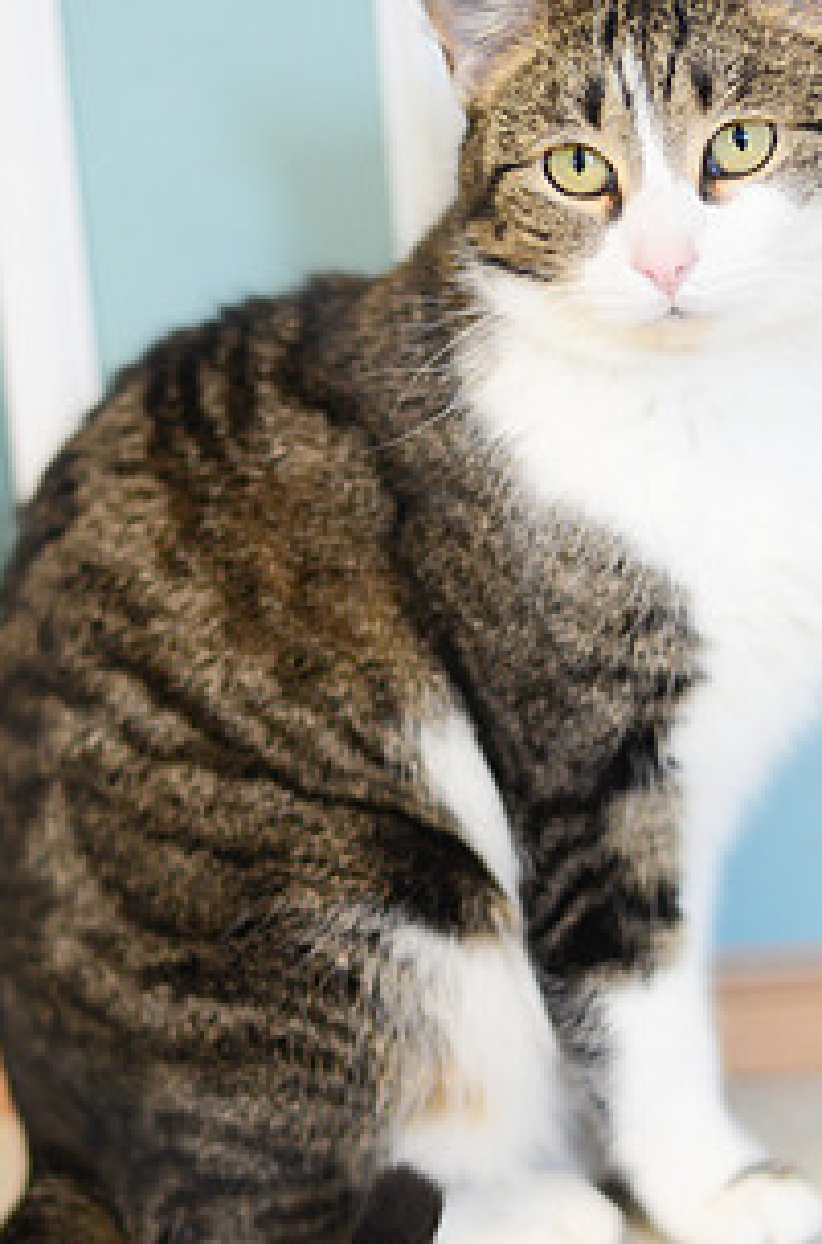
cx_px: 474
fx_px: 3823
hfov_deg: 12.3
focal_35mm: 111
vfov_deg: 18.5
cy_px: 724
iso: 800
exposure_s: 1/250
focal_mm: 50
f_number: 1.8
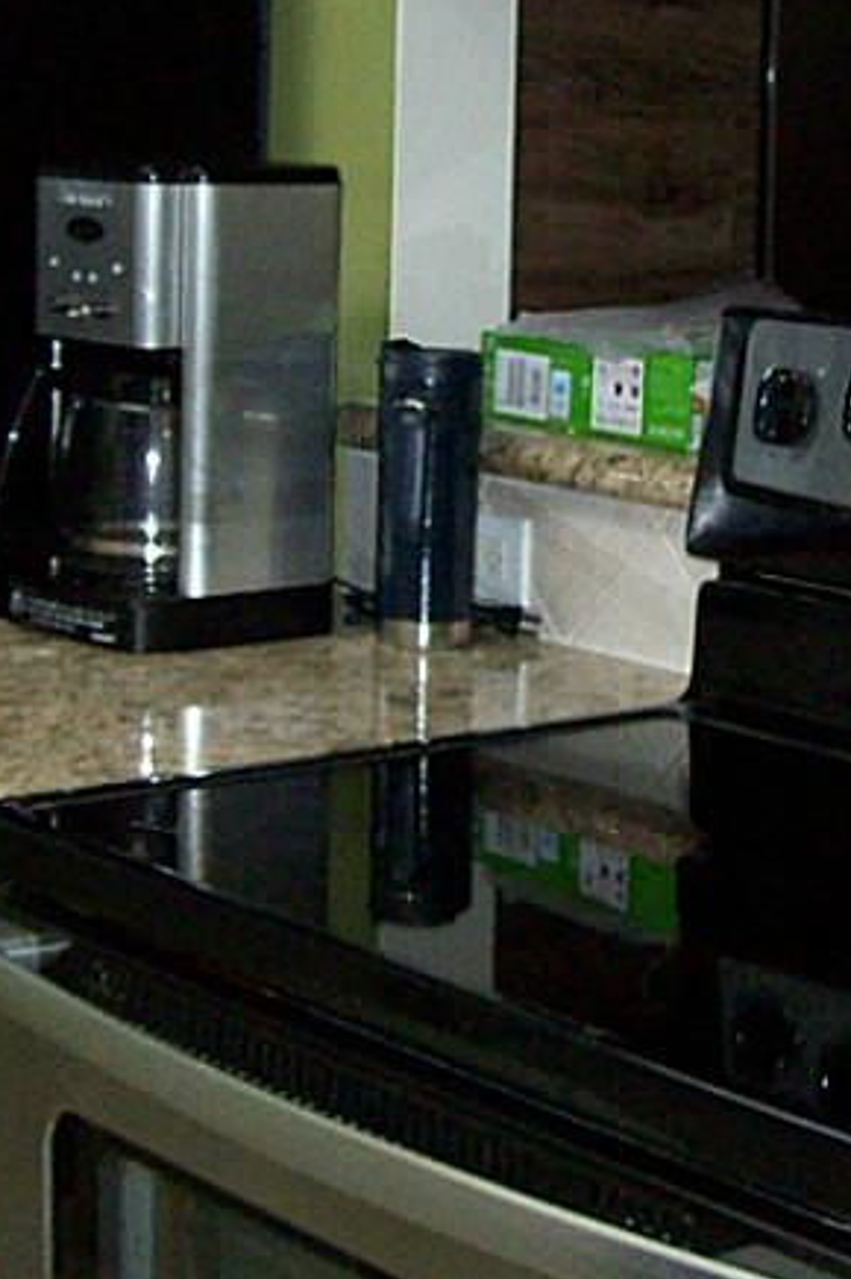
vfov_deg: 23.1
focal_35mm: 88
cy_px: 458
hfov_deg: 15.4
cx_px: 619
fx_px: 3125
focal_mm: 6
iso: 200
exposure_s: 1/64
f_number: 2.7
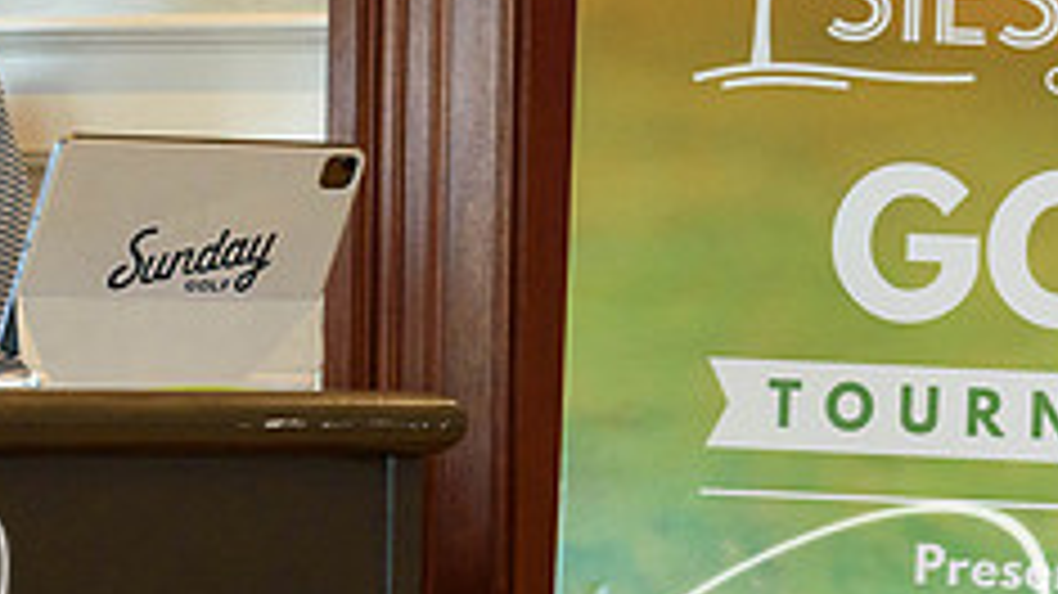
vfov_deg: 6.5
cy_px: 331
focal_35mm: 186
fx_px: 5216
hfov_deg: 11.6
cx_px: 410
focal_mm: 48
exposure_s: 1/60
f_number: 5.3
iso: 1400
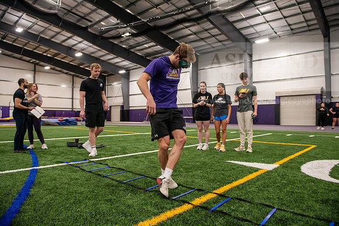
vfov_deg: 53.2
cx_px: 170
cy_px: 113
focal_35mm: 24
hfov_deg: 73.7
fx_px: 226
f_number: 3.5
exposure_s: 1/125
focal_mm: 24
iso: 1600
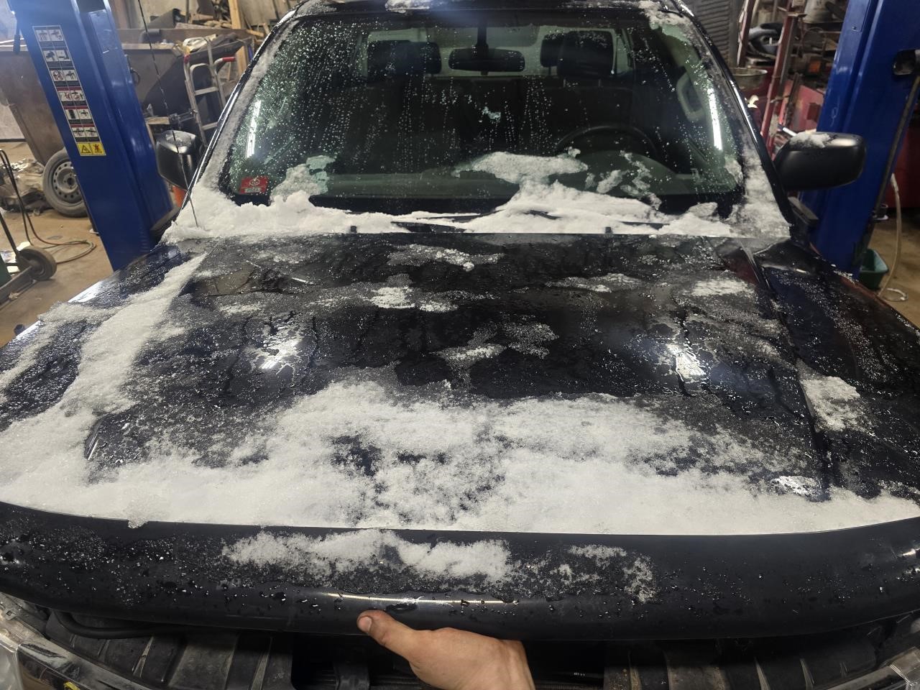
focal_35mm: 23
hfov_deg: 73.9
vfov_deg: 58.9
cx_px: 460
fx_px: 611
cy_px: 345
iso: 250
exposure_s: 1/120
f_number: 1.7
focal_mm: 6.3
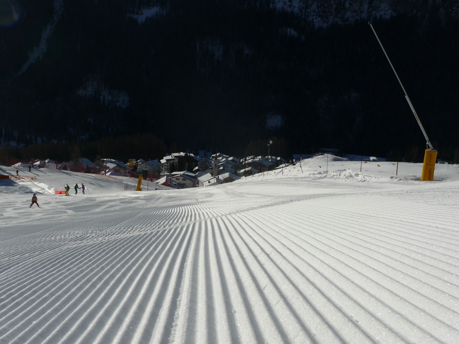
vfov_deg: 26.5
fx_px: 729
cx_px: 230
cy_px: 172
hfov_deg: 34.9
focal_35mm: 55
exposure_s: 1/500
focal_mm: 9.3
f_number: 10
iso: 100
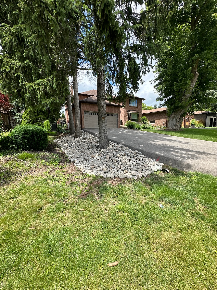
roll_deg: +0.5
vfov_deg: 102.1
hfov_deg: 85.7
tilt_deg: -7.2
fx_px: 117
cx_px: 108
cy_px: 145
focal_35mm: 14
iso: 40
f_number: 2.2
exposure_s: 1/855
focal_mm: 2.22
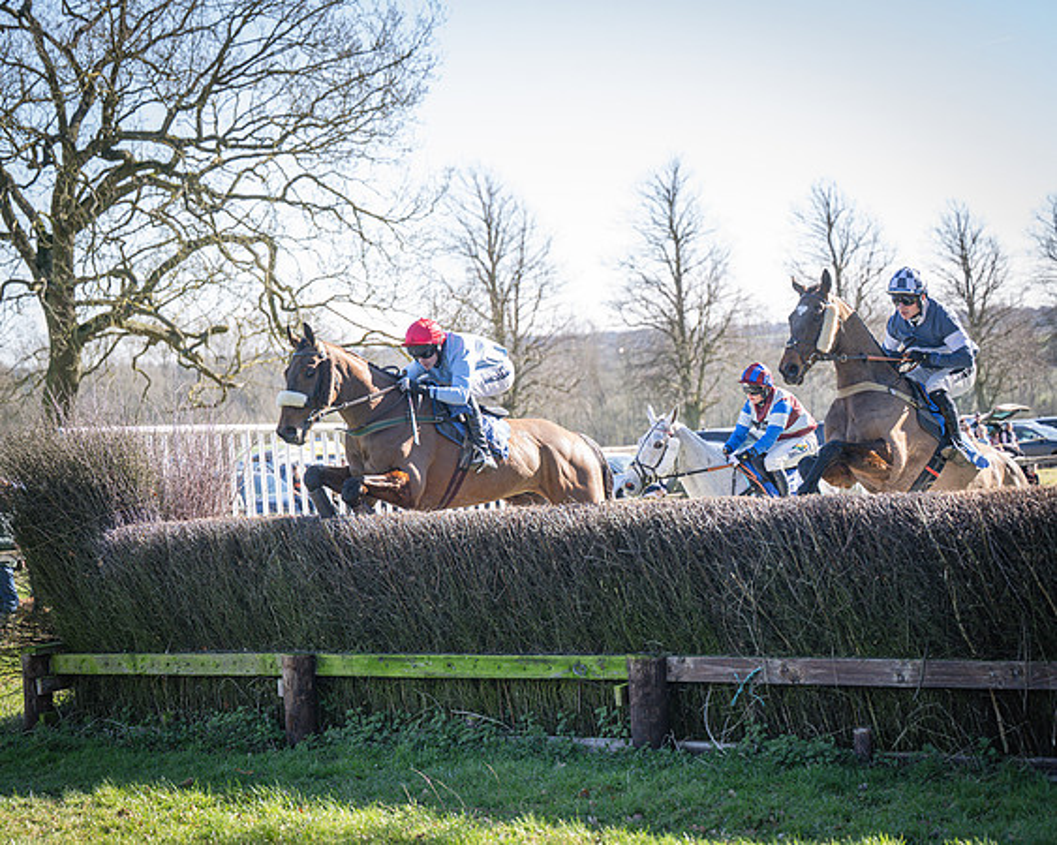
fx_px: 2465
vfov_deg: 19.4
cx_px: 528
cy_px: 422
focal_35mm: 79
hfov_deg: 24.2
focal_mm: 70
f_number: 2.8
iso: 400
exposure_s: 1/1600
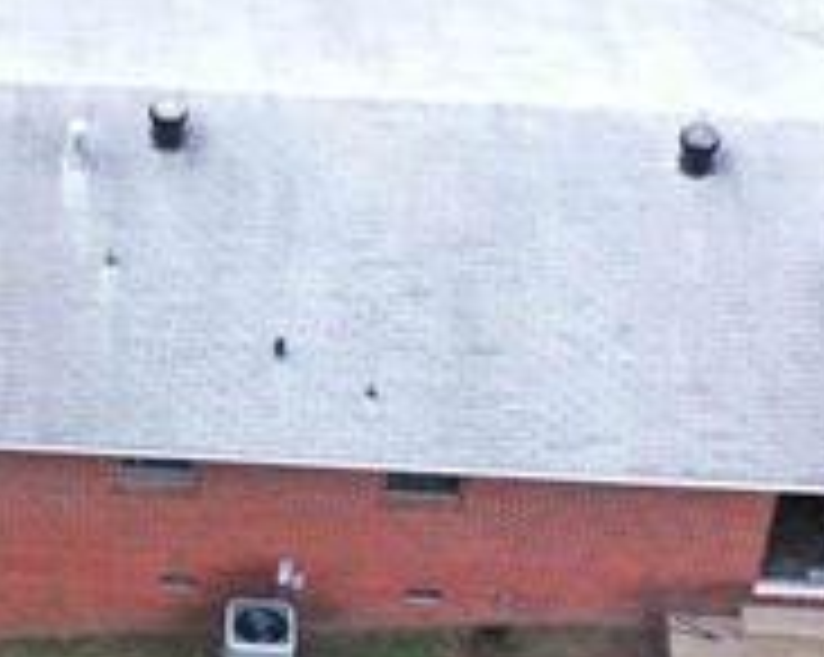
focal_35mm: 147
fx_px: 3581
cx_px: -297
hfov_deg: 12.6
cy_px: 342
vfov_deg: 10.5
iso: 100
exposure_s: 1/80
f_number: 3.5
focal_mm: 10.26
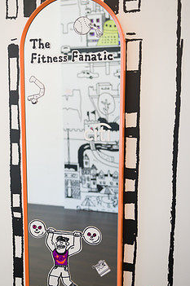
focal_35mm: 41
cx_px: 81
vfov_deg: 47.5
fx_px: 326
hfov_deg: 32.5
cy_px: 149
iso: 1600
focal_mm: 32
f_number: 3.5
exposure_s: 1/200
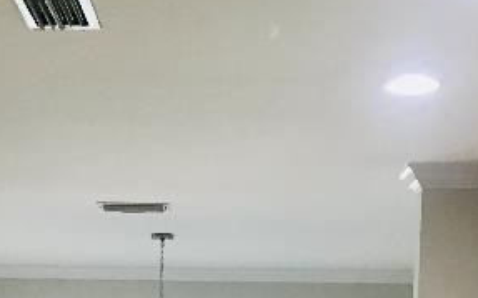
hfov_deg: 19.5
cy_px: 513
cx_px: 125
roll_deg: -1.7
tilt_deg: -3.2
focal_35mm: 106
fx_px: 1380
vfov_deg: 11.5
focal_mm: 3.99
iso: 32
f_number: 1.8
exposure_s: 1/30
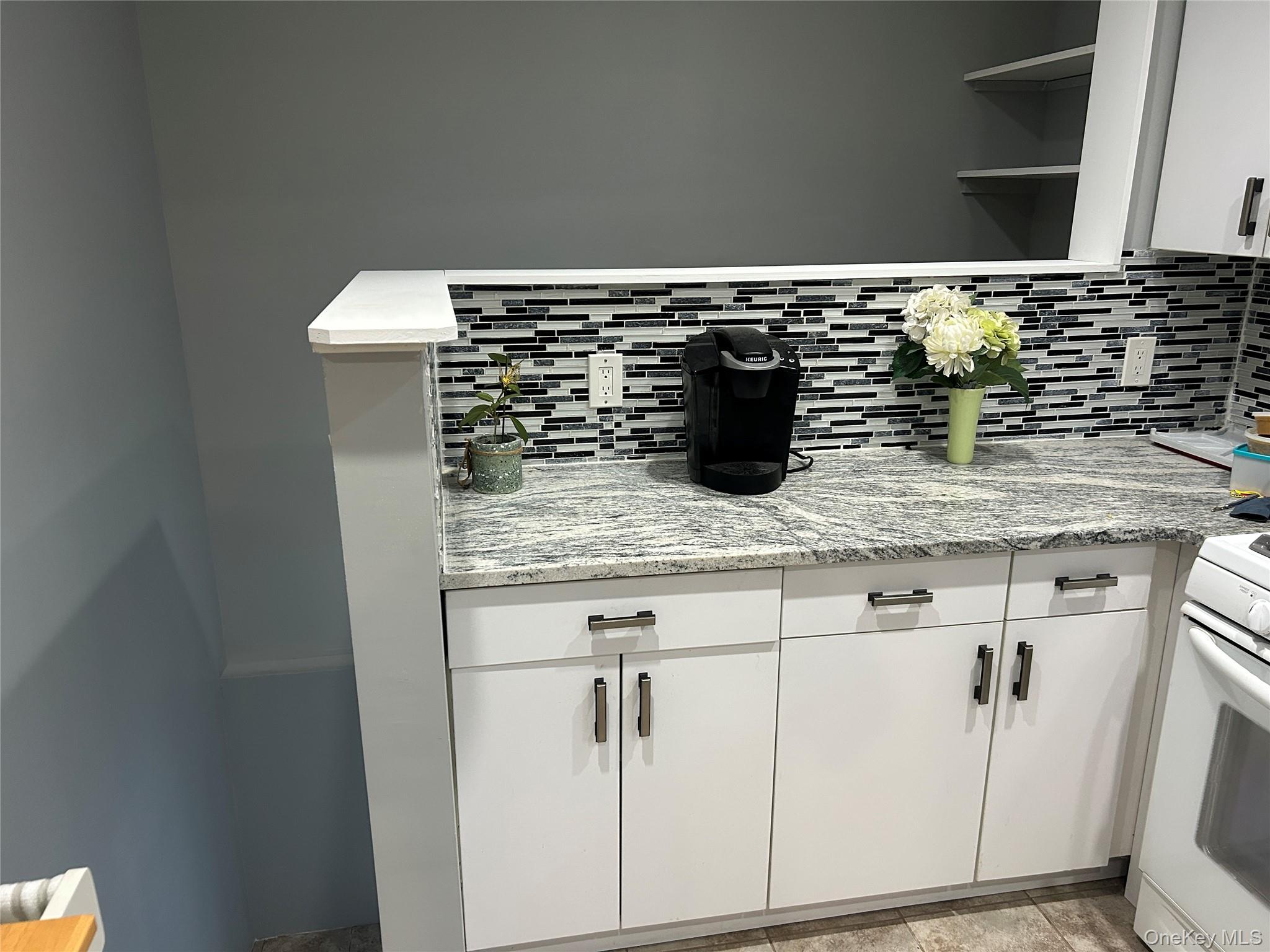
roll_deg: +0.0
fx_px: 954
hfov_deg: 67.3
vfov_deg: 53.1
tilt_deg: -16.6
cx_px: 635
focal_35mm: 26
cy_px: 476
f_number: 1.5
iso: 250
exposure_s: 1/60
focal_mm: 5.7
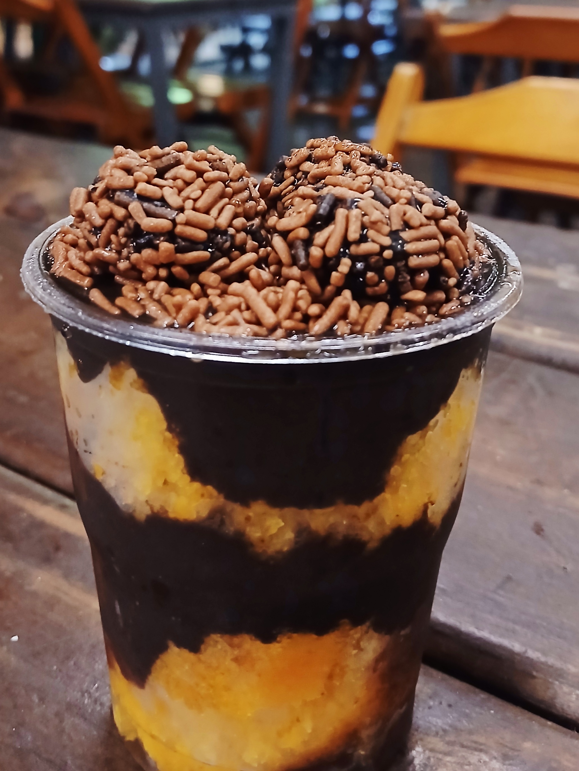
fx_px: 580
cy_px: 386
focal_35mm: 26
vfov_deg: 67.3
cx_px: 290
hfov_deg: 53.1
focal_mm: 3.98
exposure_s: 1/20
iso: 500
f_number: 1.8
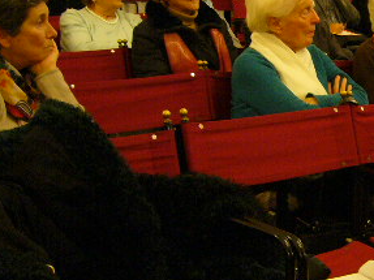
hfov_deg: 23.9
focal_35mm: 78
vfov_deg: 18.9
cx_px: 378
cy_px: 112
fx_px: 842
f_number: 2.8
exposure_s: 1/8
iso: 200
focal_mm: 5.8
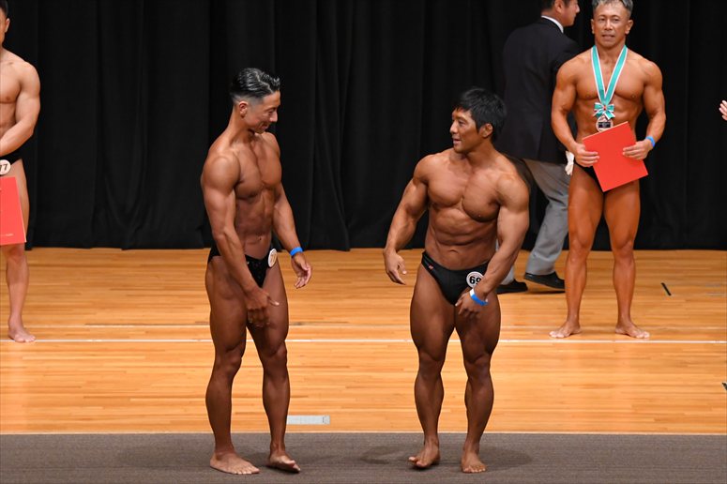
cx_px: 364
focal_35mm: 240
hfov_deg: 8.6
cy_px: 242
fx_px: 4844
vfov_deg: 5.7
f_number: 5.6
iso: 4000
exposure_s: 1/400
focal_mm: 160
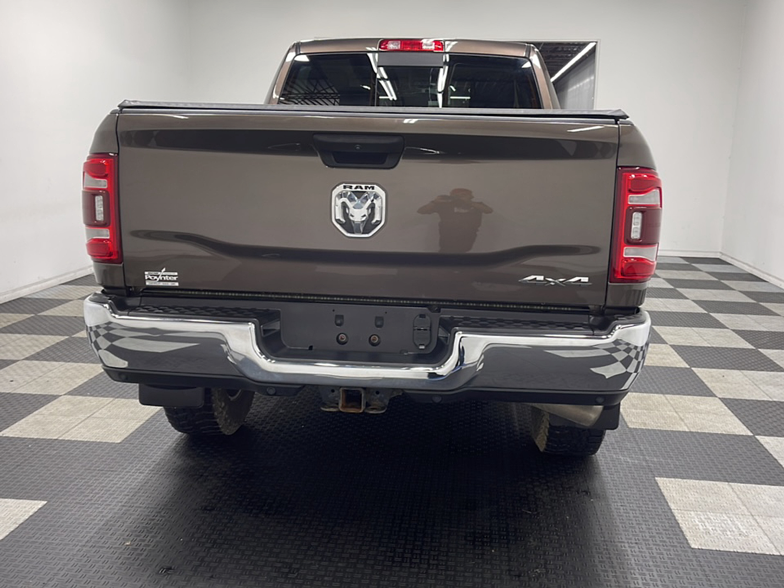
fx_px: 634
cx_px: 392
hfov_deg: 63.4
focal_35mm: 28
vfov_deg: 49.7
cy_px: 294
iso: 40
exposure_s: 1/40
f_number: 1.6
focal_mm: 5.1
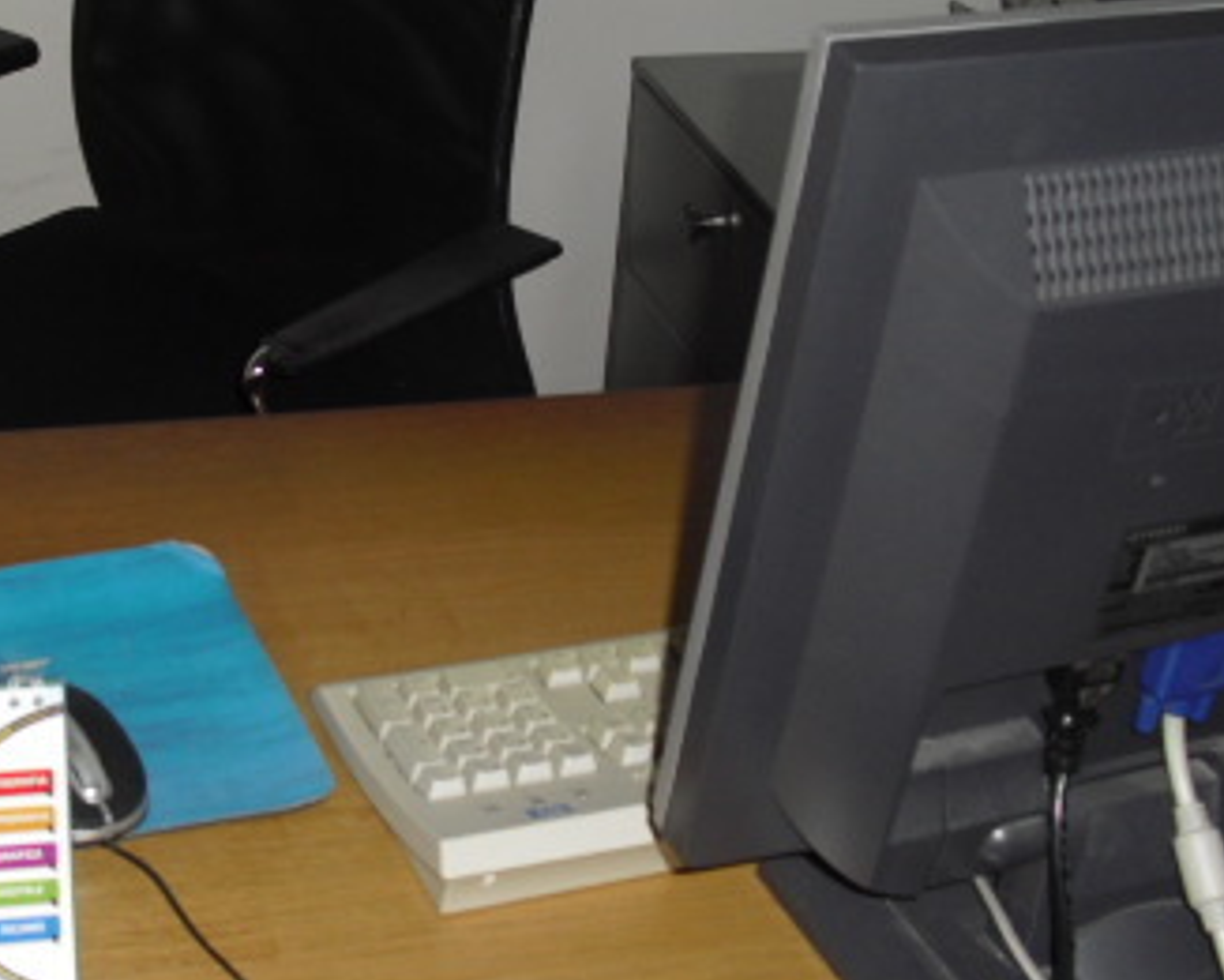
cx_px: 255
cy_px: 443
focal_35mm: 69
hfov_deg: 27.0
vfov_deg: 22.2
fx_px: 2500
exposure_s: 1/60
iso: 100
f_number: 3.1
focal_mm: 6.3
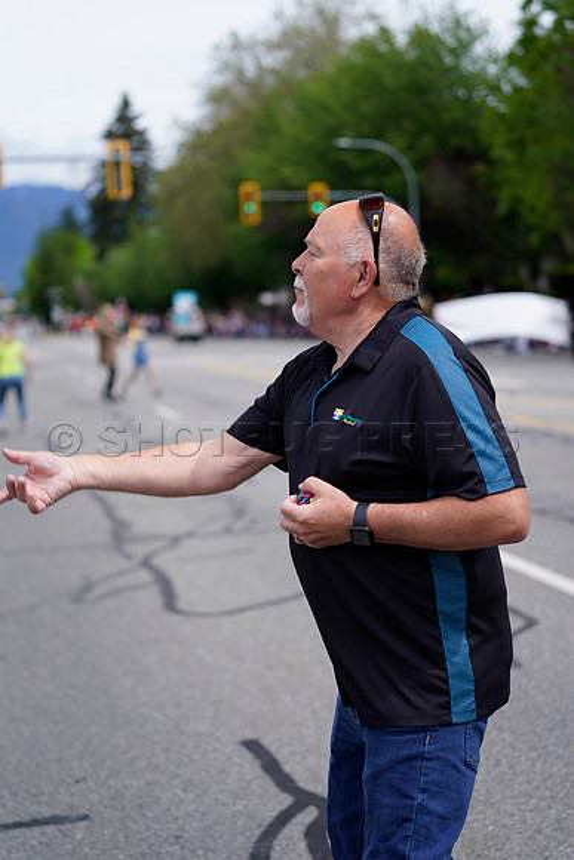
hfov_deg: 19.5
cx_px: 287
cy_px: 430
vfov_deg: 28.8
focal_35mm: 70
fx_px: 1673
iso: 100
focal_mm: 70
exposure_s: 1/400
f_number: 2.8
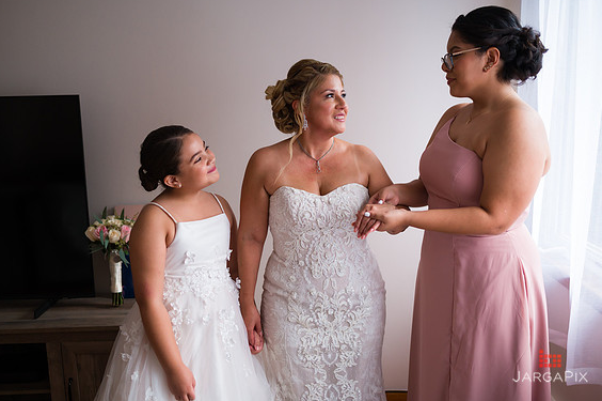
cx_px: 305
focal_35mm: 36
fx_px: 601
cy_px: 199
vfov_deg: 36.8
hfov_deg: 53.2
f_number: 2
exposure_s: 1/1250
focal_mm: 35
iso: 1000
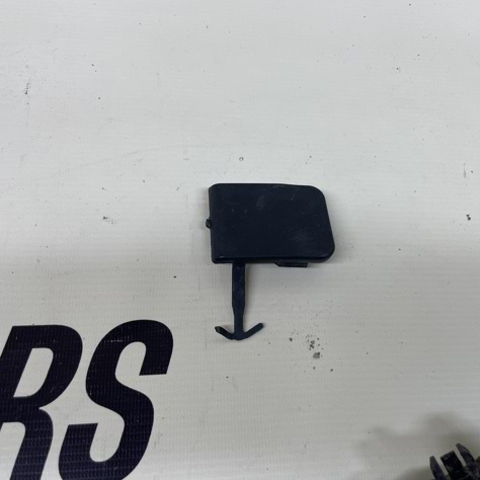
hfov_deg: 52.3
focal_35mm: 31
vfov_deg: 52.5
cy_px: 242
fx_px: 486
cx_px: 278
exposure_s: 1/278
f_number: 1.6
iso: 32
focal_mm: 4.2
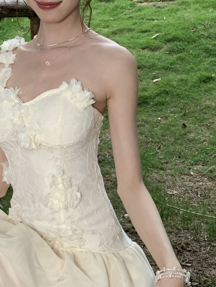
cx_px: 65
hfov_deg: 23.5
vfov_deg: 30.9
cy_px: 94
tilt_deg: -8.2
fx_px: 516
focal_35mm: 62
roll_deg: +0.1
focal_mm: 4.25
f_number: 1.8
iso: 200
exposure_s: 1/60
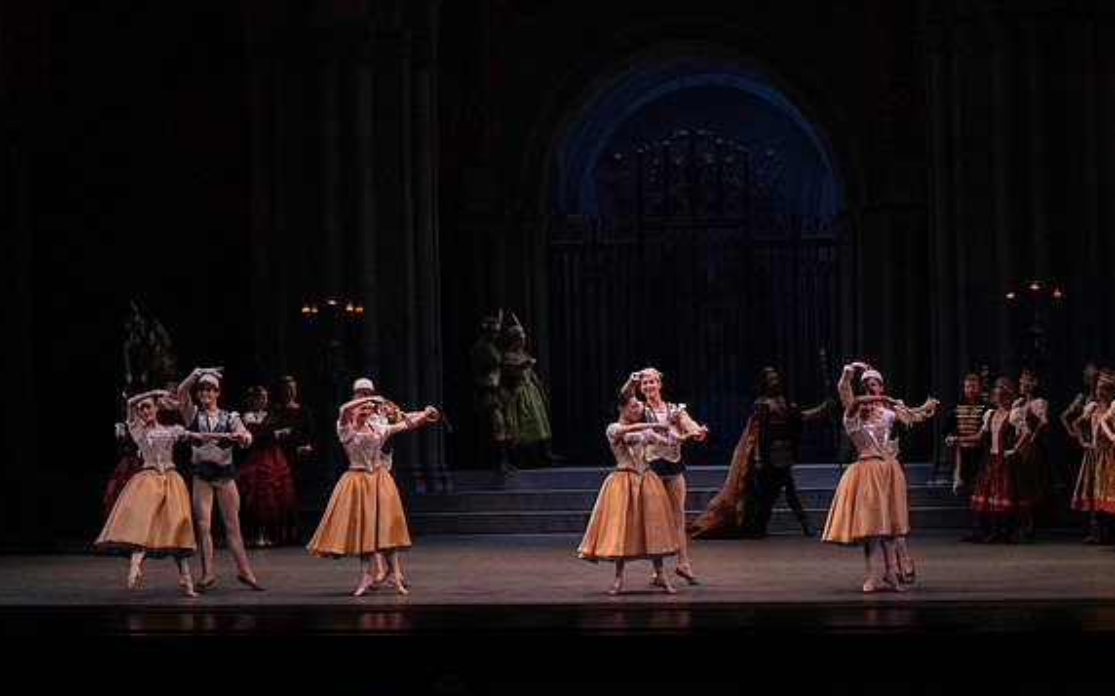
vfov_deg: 14.2
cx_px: 556
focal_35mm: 92
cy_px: 342
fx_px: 2795
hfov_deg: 22.6
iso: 12800
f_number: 7.1
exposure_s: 1/400
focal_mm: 89
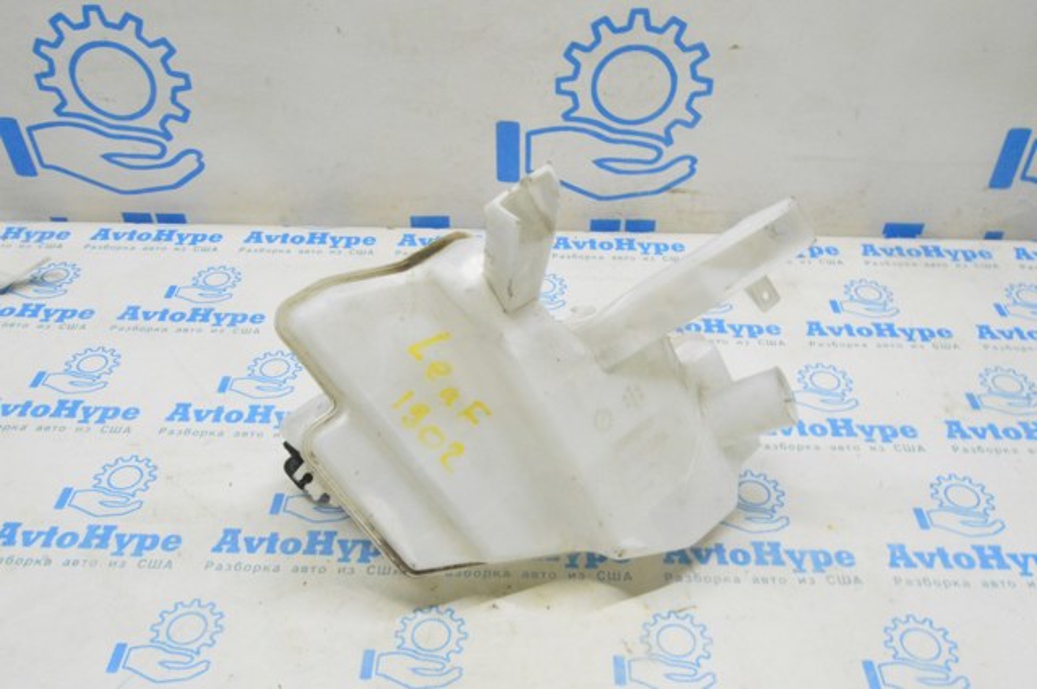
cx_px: 518
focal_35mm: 33
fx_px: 949
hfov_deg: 57.3
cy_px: 344
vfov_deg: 39.9
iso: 6400
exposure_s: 1/20
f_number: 20
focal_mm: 22
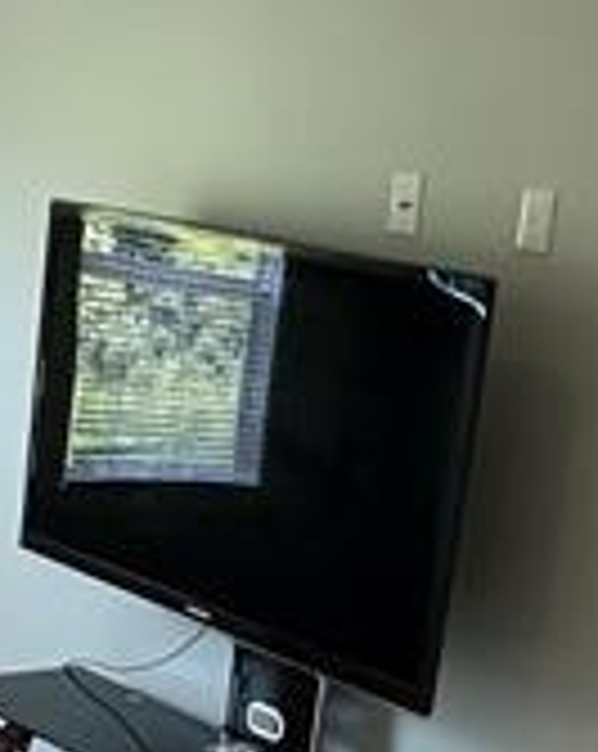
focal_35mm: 84
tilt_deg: -12.9
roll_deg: -6.5
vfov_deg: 22.4
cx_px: 342
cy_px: 612
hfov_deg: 18.2
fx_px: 1863
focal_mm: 2.22
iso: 320
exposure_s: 1/67
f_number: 2.2
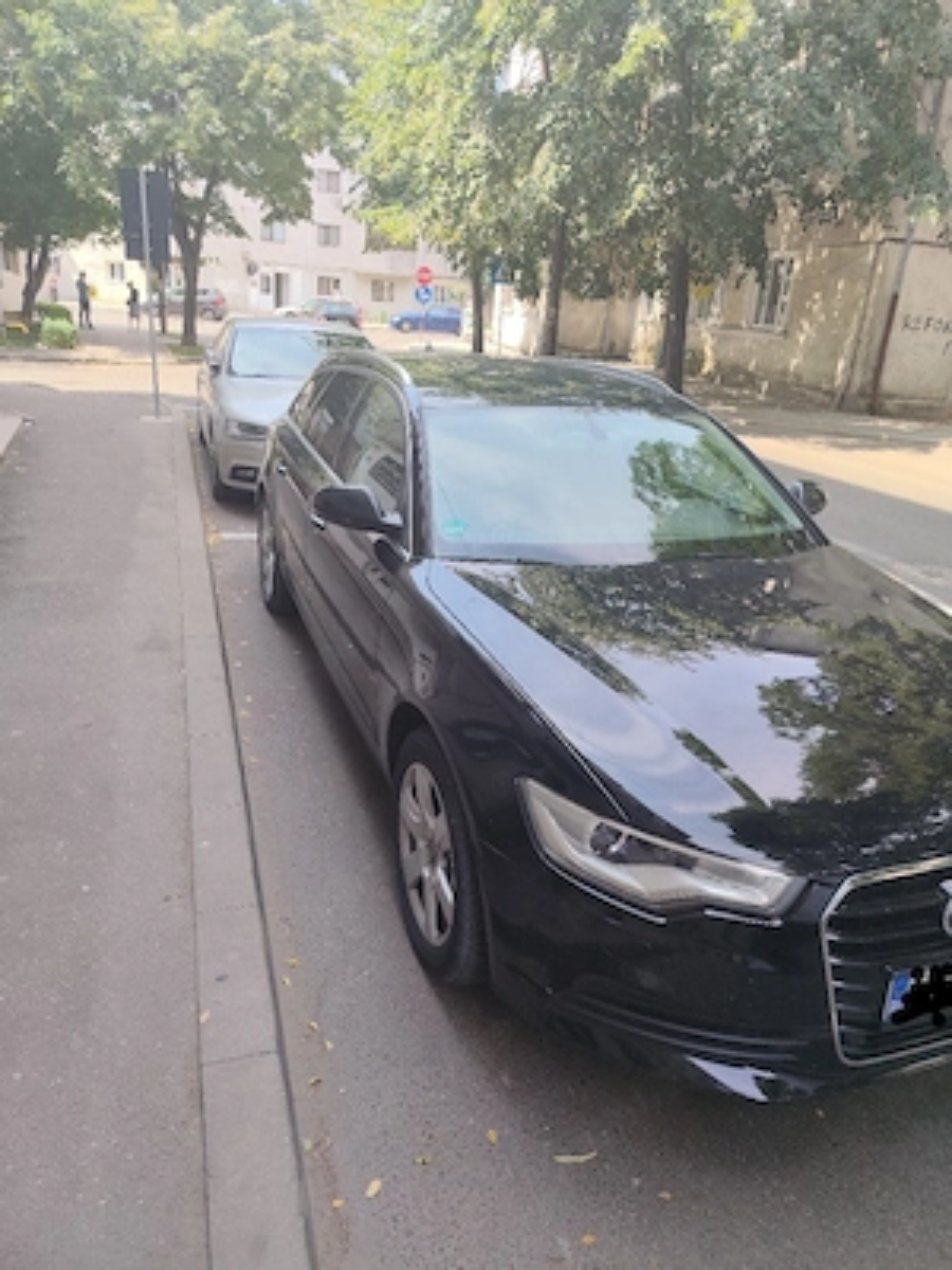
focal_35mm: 24
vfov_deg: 71.6
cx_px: 476
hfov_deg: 56.8
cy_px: 635
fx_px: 880
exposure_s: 1/238
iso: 52
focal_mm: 5.24
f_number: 1.7
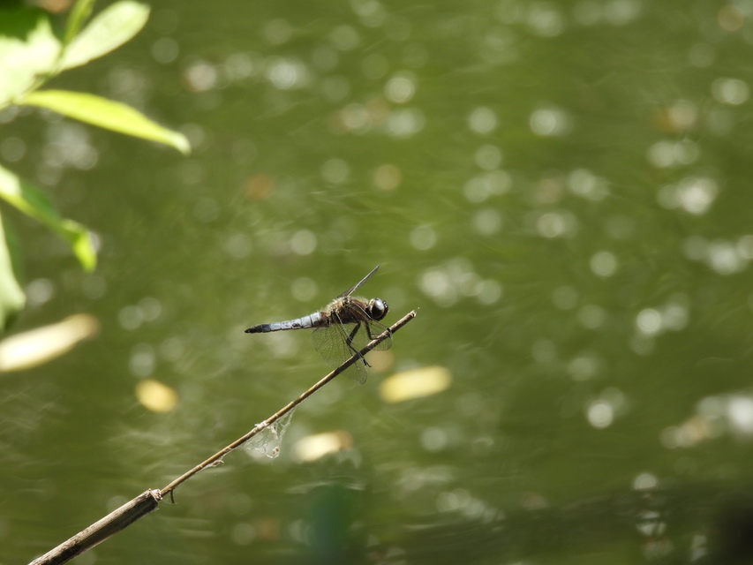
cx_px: 376
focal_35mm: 650
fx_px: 14141
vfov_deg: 2.3
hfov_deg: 3.1
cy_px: 282
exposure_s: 1/160
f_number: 5.6
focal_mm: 116
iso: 100
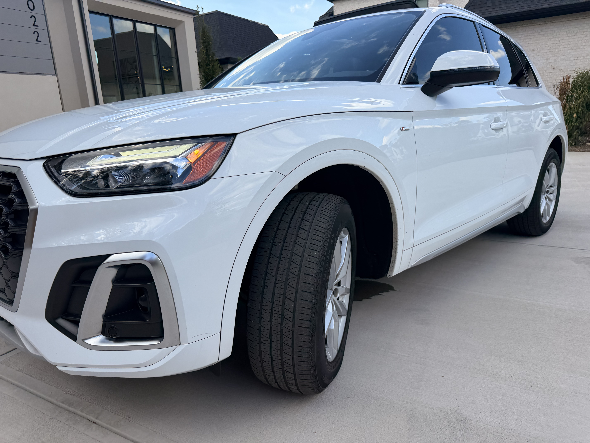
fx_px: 409
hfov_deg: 71.6
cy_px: 222
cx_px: 295
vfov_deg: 56.8
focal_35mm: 24
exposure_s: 1/1812
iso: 80
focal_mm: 6.76
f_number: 1.78
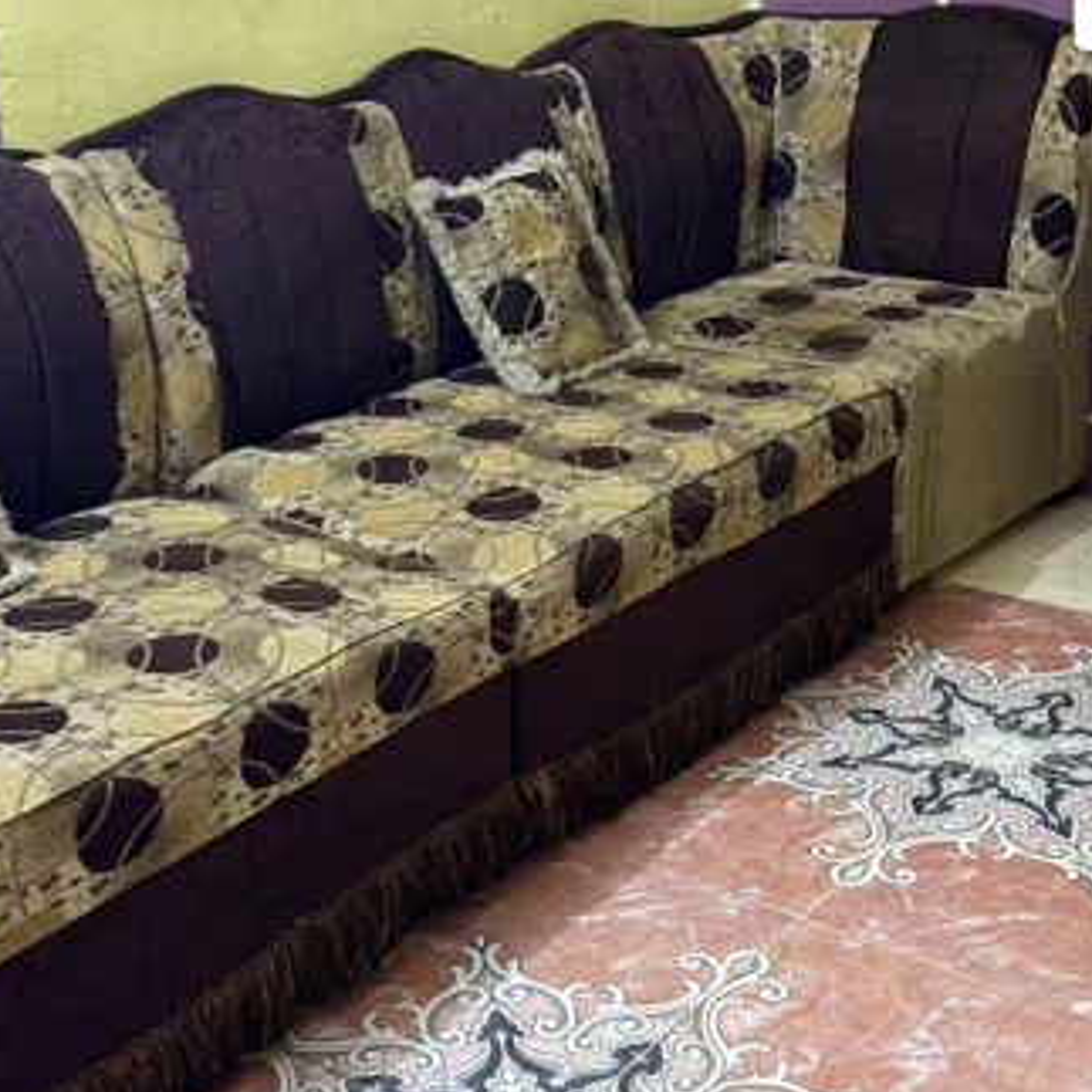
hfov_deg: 40.0
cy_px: 538
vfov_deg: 40.0
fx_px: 1499
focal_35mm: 42
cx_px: 565
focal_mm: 6.76
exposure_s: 1/50
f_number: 1.78
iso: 400
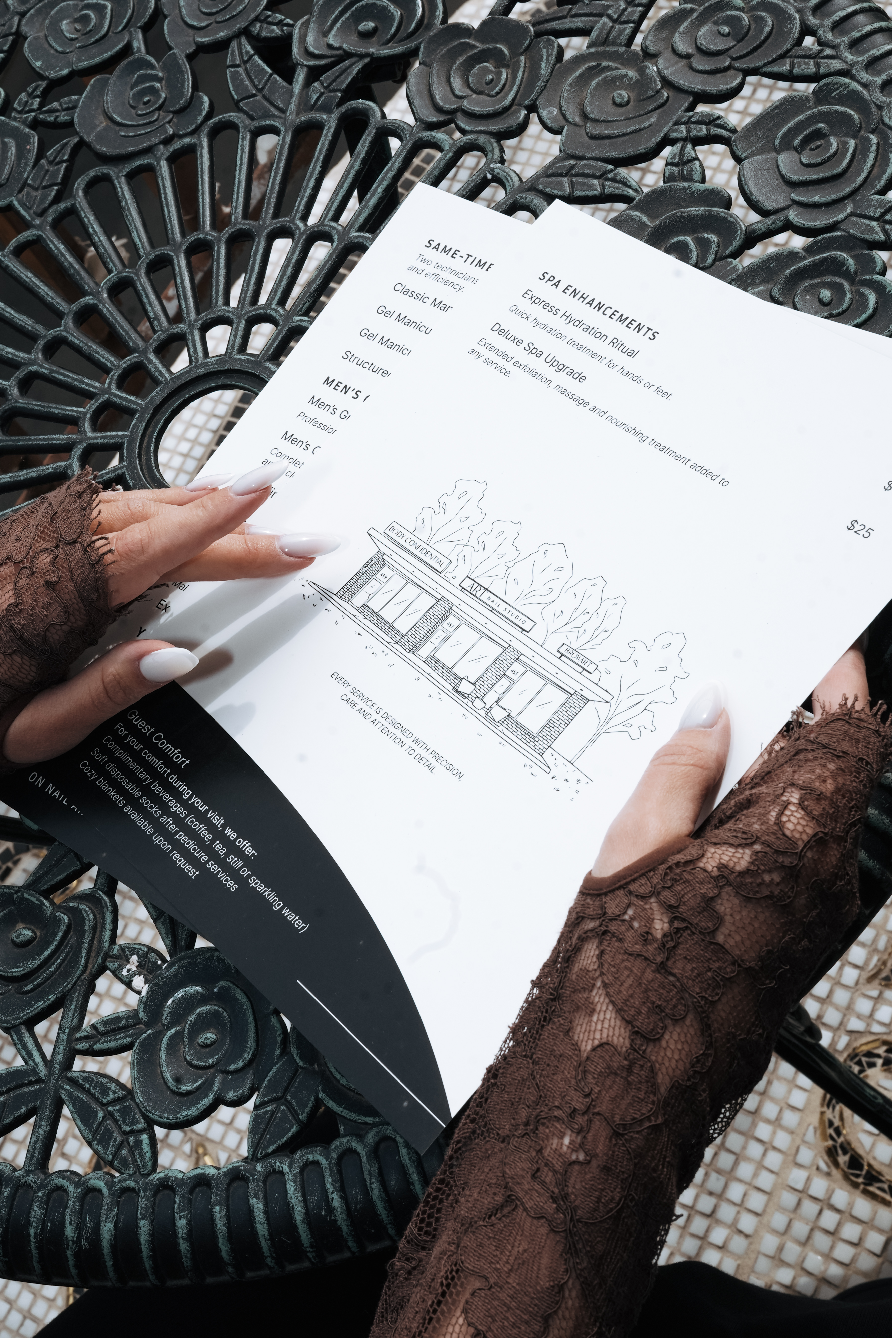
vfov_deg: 39.6
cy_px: 644
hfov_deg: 27.0
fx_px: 1858
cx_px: 462
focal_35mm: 50
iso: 200
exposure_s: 1/125
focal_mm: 38
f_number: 16
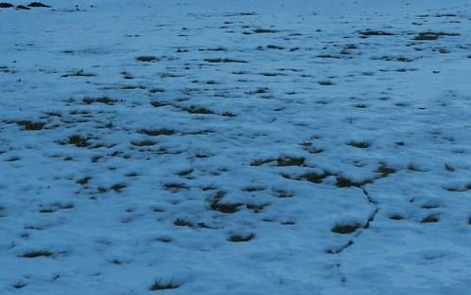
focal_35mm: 83
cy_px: -61
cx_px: 218
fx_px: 1066
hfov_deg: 24.9
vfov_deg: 15.2
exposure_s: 1/250
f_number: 4
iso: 160
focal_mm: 6.7
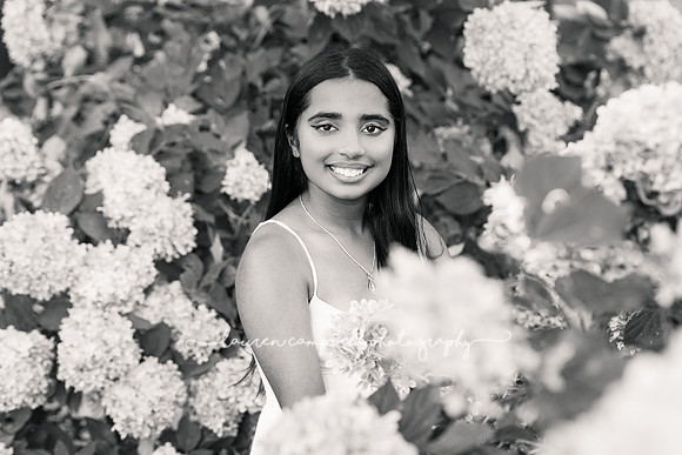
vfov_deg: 15.2
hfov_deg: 22.6
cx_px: 341
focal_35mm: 90
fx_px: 1705
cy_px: 228
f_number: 4.5
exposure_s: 1/500
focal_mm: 90
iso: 1000
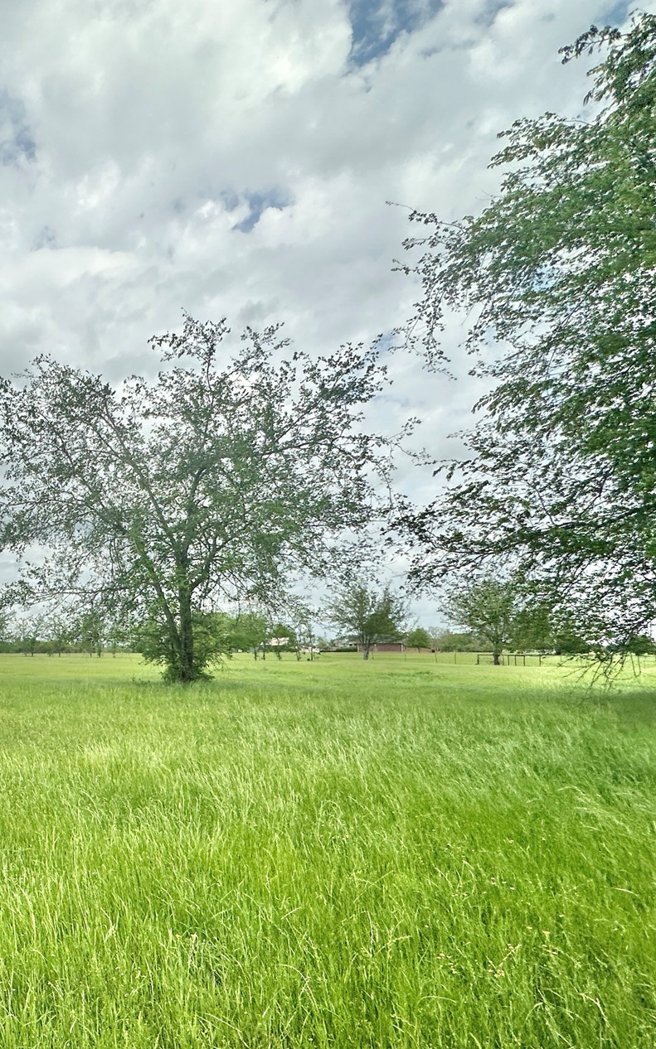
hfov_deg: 40.9
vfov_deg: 74.0
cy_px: 626
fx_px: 687
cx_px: -67
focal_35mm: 24
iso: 50
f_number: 2.2
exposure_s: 1/3125
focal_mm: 2.22
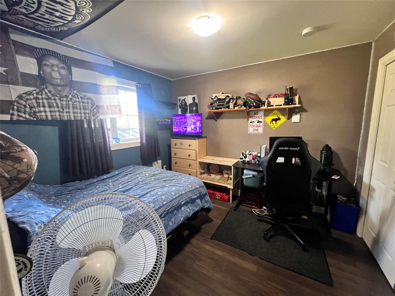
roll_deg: +1.2
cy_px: 148
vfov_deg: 89.9
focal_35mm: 13
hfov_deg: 106.2
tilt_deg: -8.3
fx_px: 148
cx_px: 198
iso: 640
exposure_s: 1/60
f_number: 1.8
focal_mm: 1.57
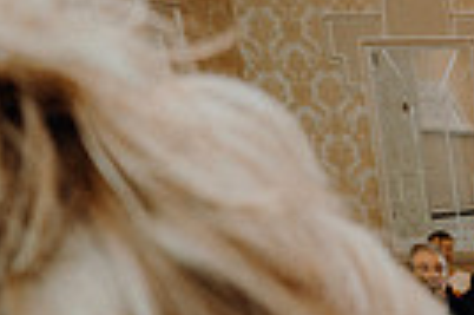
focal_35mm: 104
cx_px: 1012
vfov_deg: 11.8
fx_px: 1368
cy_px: 621
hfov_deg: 15.0
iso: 2000
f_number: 3.5
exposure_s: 1/160
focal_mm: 24
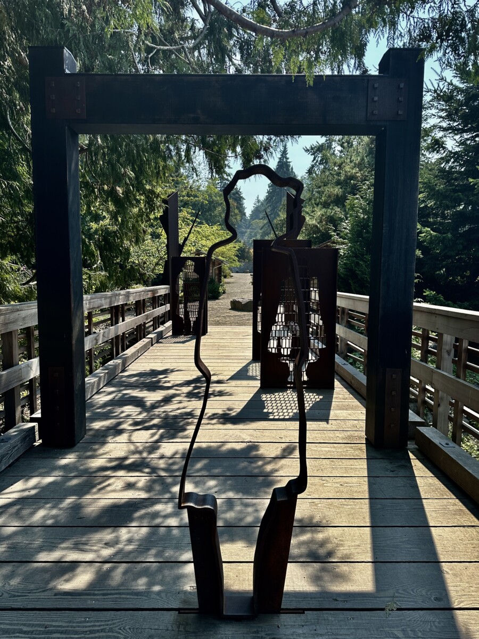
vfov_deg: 71.6
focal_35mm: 24
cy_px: 320
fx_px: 443
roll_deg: -0.2
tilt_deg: -6.0
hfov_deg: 56.8
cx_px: 240
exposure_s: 1/2591
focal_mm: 6.86
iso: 80
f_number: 1.78
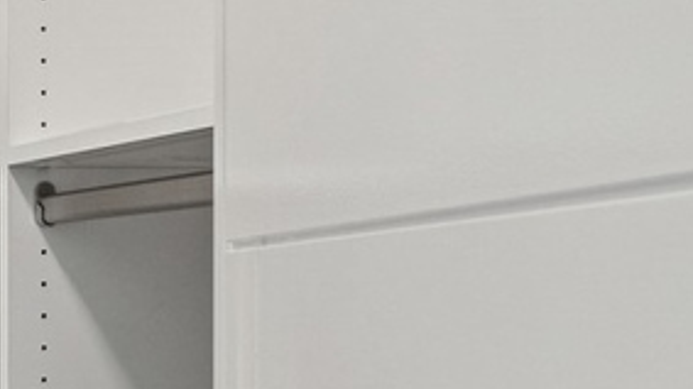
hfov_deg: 15.2
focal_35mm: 102
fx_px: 1874
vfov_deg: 11.7
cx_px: -837
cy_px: 382
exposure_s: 1/13
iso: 320
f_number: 8
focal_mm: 17
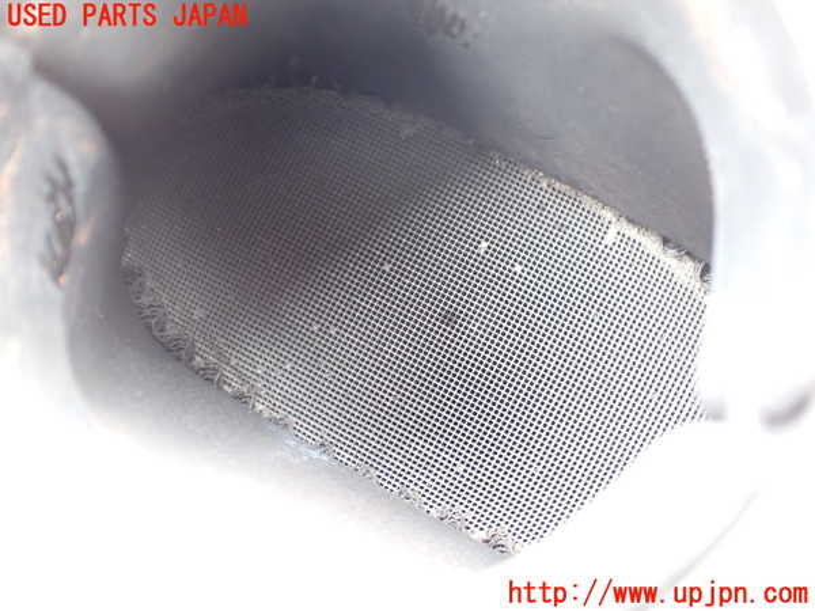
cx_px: 408
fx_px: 706
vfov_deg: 46.8
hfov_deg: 60.0
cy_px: 306
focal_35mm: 30
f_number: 2.3
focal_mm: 5.4
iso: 800
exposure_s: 1/40
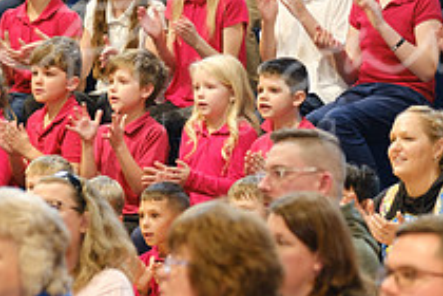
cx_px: 270
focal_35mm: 376
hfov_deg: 5.5
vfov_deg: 3.7
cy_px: 48
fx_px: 4627
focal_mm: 90.6
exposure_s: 1/100
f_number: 3.2
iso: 1600
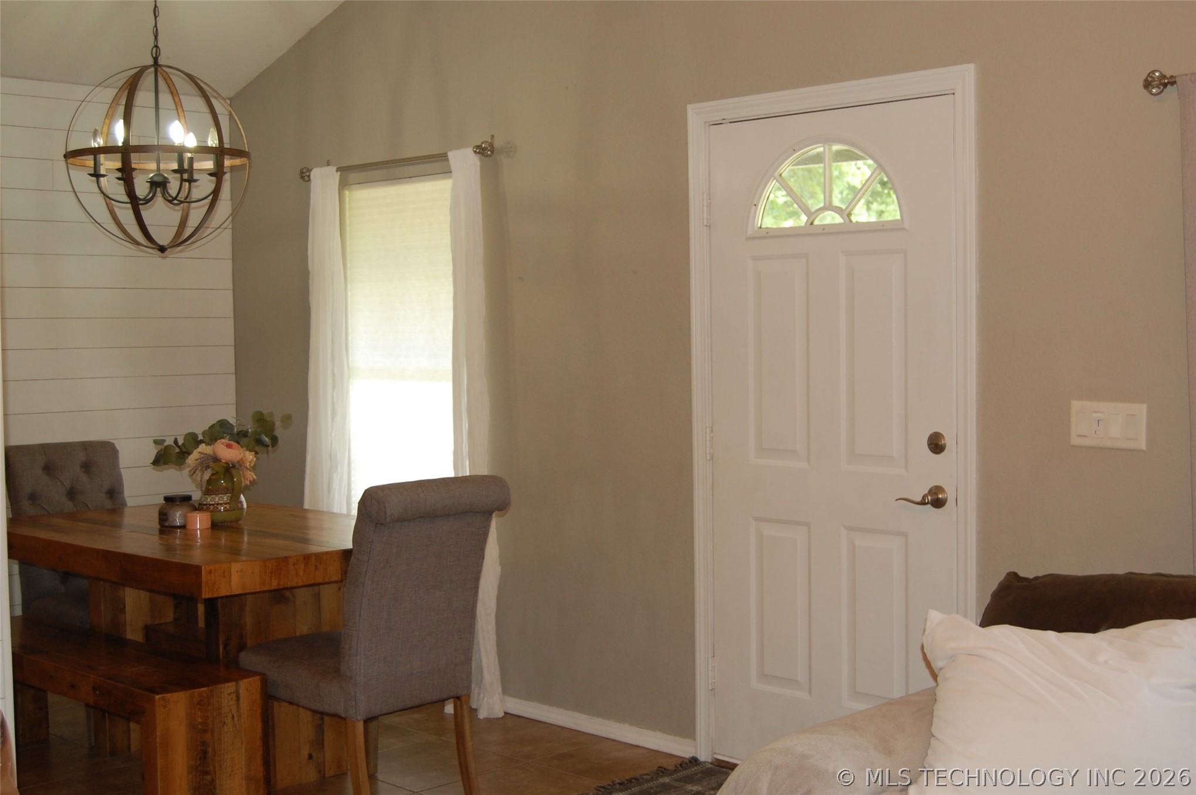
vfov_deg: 28.9
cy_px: 398
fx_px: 1543
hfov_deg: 42.4
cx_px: 598
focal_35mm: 46
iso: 400
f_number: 4.5
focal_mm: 31
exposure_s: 1/60
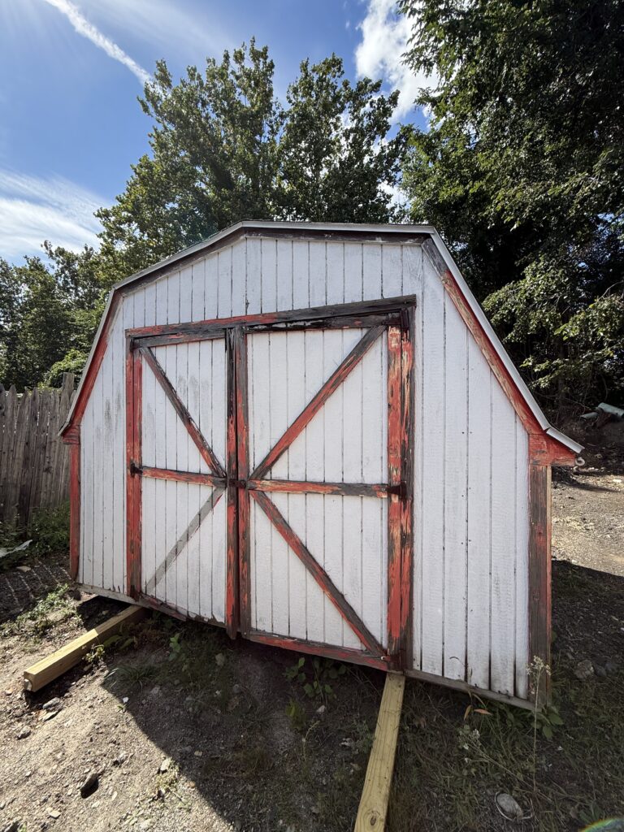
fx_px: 336
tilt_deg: -1.0
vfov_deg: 102.1
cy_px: 416
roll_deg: -0.7
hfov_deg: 85.7
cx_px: 312
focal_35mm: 14
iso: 50
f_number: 2.2
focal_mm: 2.22
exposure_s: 1/1572
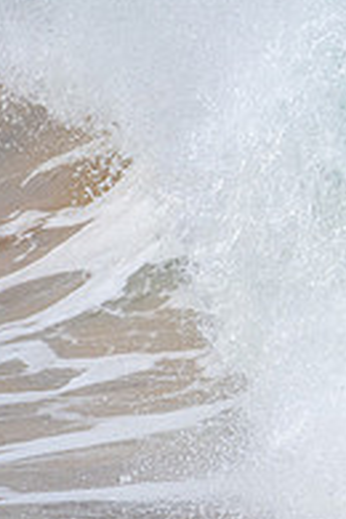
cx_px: 671
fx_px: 32147
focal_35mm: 2230
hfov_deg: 0.6
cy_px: 262
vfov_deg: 0.9
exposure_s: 1/1000
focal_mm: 500
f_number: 6.3
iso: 200
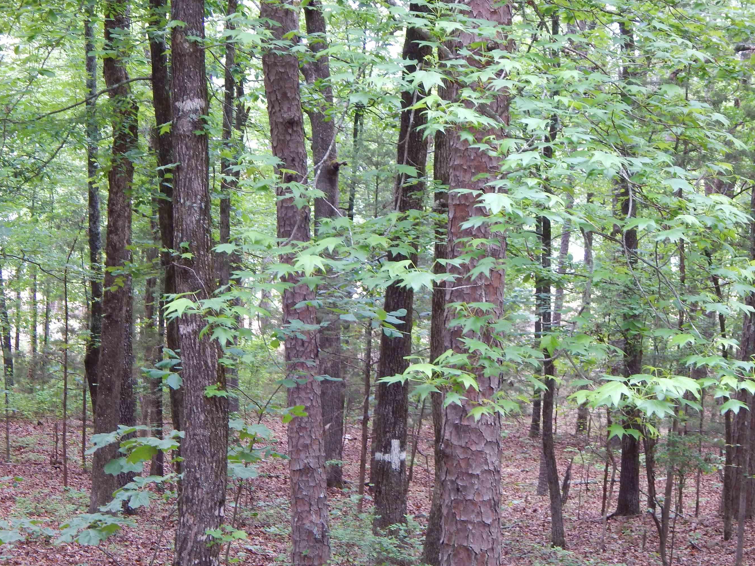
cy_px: 314
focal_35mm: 86
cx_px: 422
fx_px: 1876
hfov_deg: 22.7
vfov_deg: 17.2
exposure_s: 1/30
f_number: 4.2
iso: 160
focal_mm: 13.5
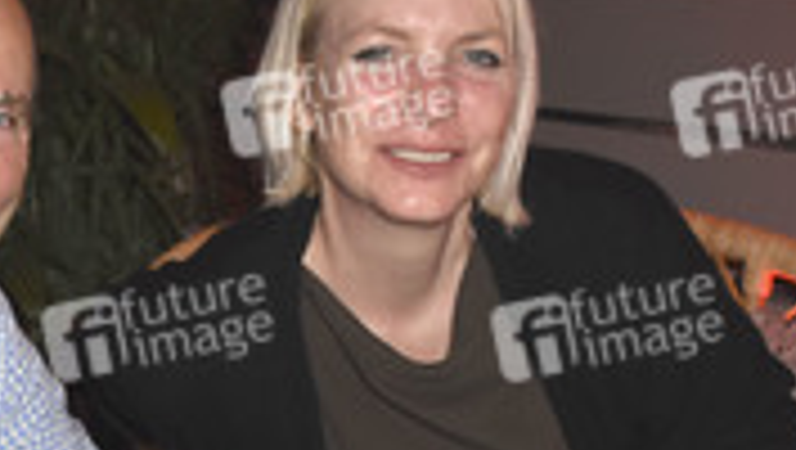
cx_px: 218
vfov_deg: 12.5
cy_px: 441
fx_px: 2028
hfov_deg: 22.0
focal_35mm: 96
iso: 1600
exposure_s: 1/160
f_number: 4.5
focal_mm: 24
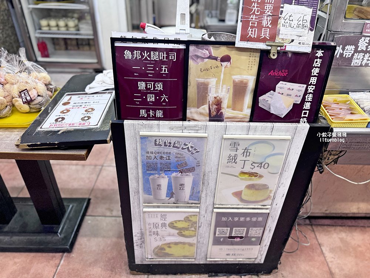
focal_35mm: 24
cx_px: 185
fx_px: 257
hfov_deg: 71.6
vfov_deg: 56.8
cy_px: 139
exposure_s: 1/60
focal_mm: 6.76
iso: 320
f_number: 1.78
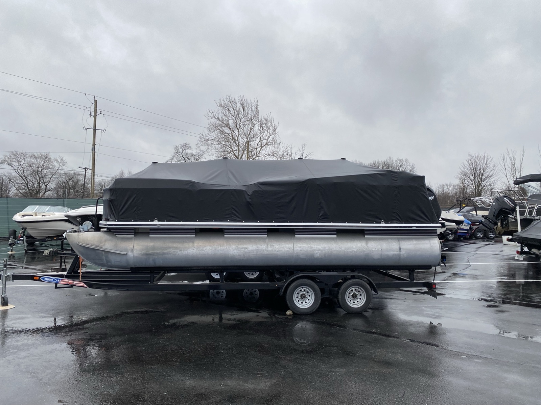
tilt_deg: +0.6
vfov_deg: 53.1
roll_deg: -0.4
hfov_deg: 67.3
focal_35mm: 26
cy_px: 202
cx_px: 270
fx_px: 406
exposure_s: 1/121
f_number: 1.8
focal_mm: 4.25
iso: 80
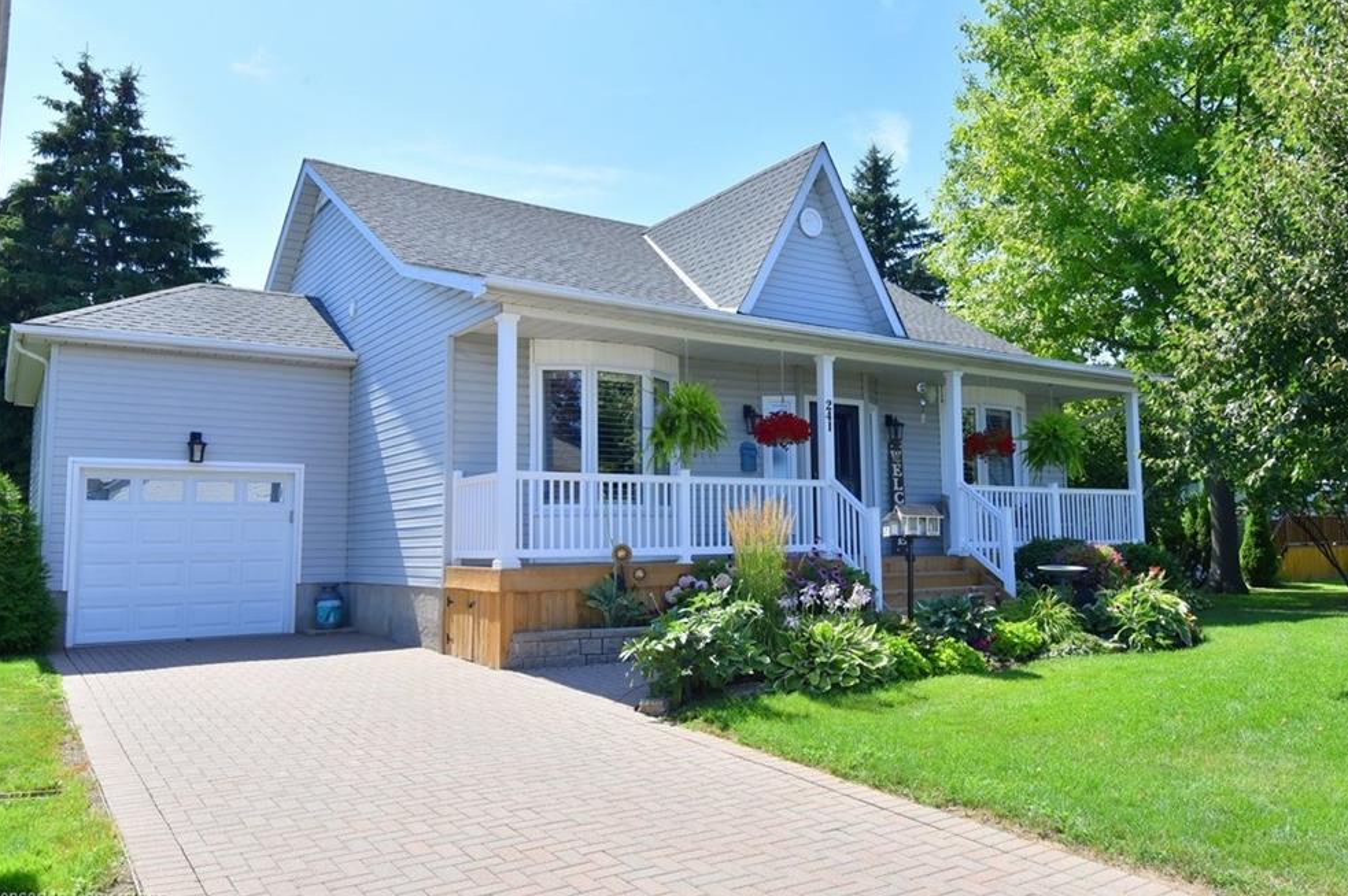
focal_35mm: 25
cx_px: 677
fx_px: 935
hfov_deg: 71.5
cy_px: 442
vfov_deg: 51.2
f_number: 11
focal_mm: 24
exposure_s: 1/500
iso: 500
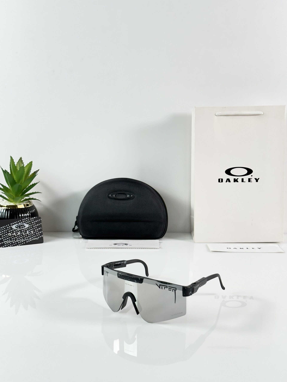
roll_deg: -0.5
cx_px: 144
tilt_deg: -11.6
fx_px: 531
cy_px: 191
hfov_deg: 30.3
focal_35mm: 48
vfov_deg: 39.7
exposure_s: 1/100
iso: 80
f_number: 1.78
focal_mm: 6.86
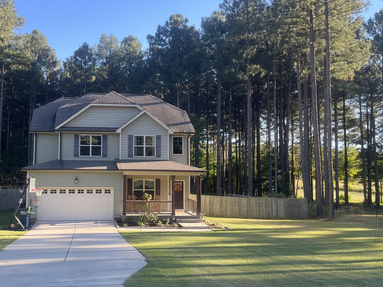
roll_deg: -0.7
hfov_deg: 48.1
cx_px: 126
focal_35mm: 38
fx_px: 420
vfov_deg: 37.7
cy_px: 144
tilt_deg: +5.0
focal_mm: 4.2
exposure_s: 1/511
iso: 32
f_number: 1.6
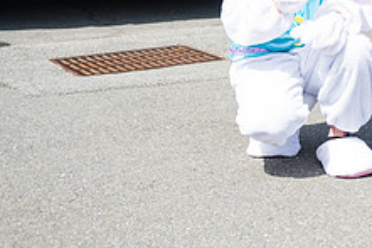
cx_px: 370
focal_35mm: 76
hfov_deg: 25.4
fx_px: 785
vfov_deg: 17.0
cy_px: -57
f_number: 4
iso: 200
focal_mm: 29
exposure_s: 1/2500
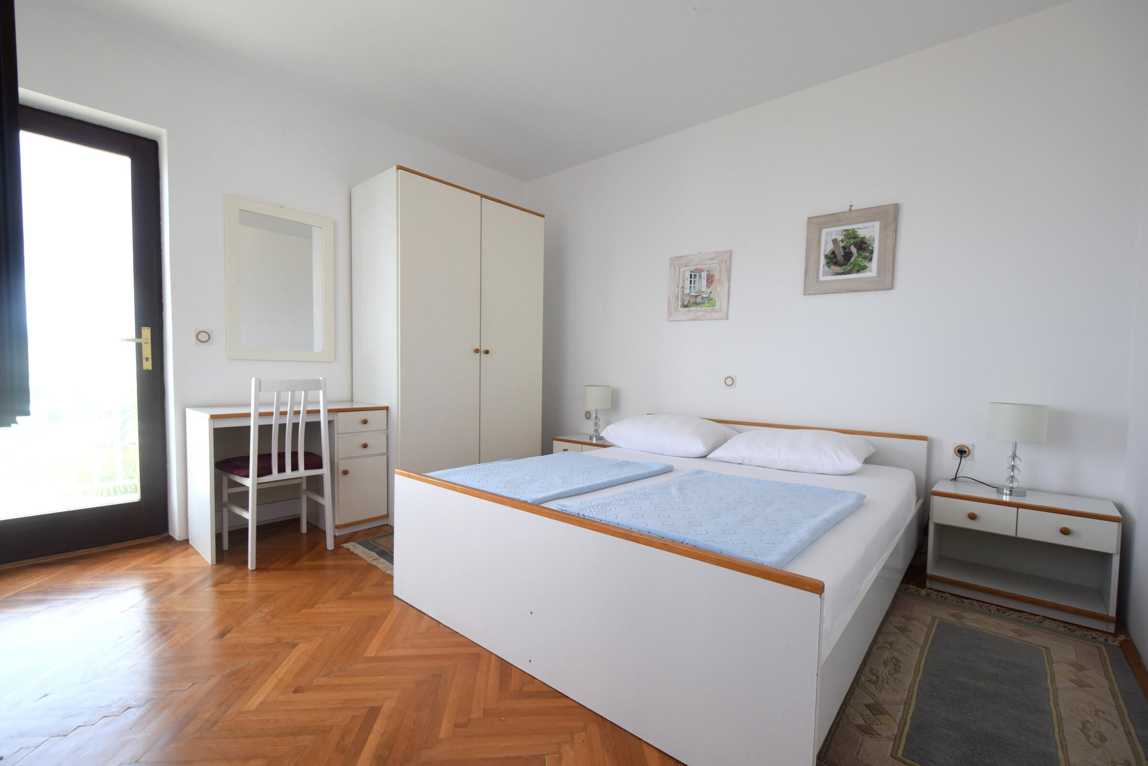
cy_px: 383
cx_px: 574
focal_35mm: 15
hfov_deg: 100.4
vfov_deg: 77.3
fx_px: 478
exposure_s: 1/125
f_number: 5.6
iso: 400
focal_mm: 10
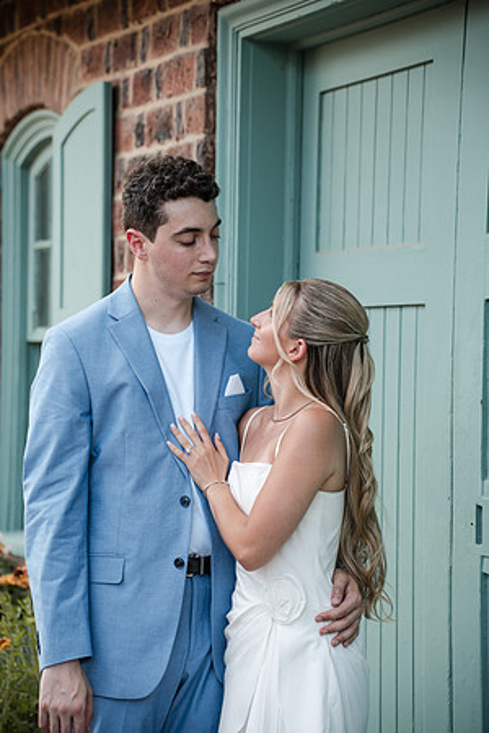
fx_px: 2139
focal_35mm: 105
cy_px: 366
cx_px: 244
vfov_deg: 19.5
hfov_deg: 13.0
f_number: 4
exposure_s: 1/250
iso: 200
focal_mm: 105
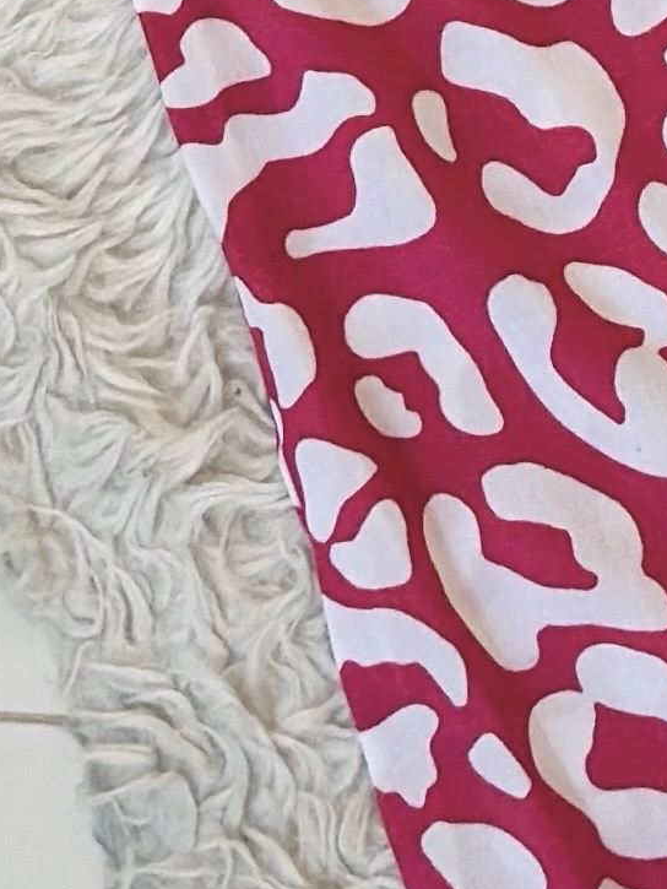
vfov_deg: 7.1
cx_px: 1298
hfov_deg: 5.5
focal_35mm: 267
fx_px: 6858
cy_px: -931
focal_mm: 6.86
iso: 100
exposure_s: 1/145
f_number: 1.78
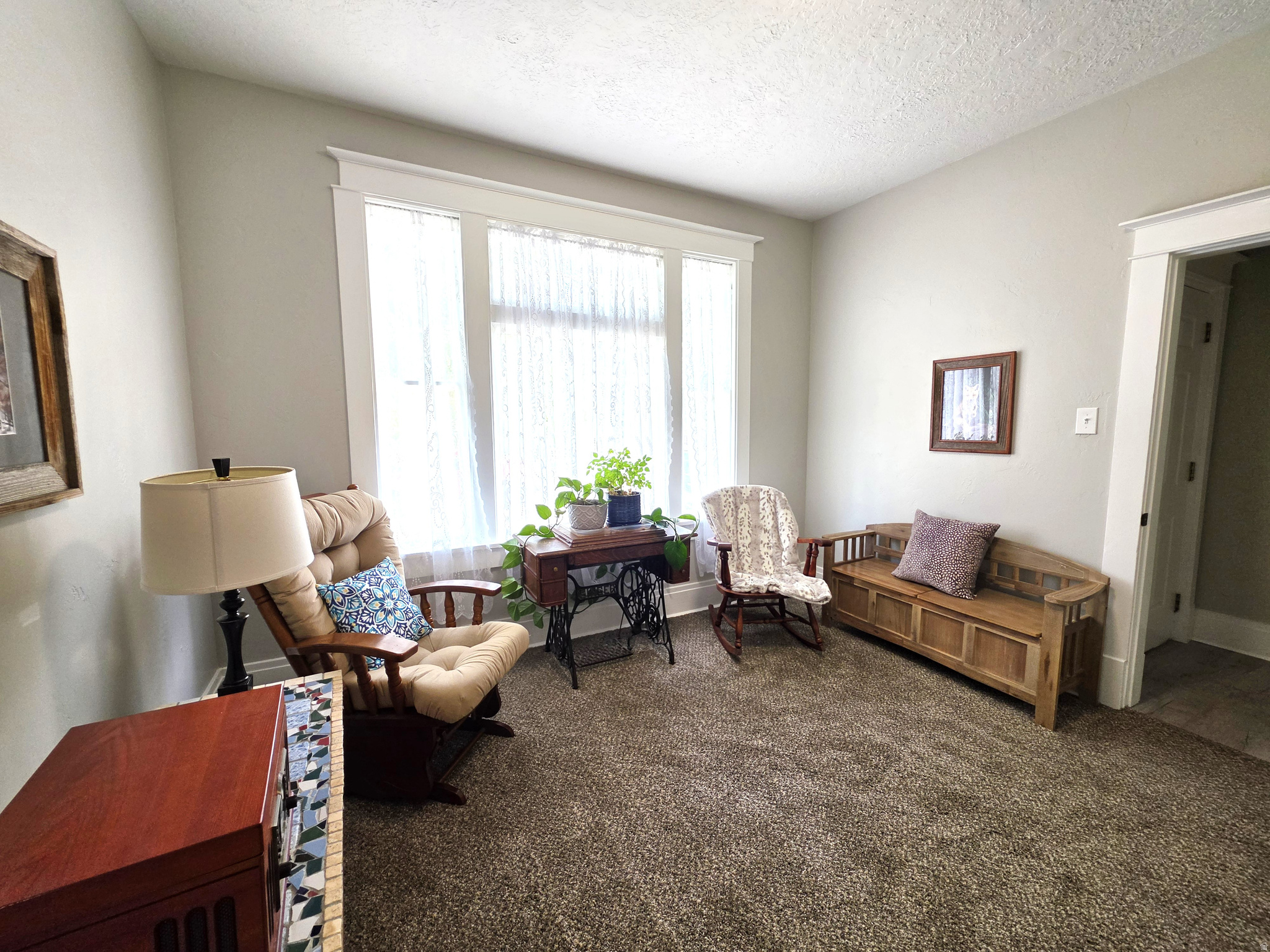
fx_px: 477
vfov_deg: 89.9
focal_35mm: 13
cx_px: 635
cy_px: 476
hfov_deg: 106.2
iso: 80
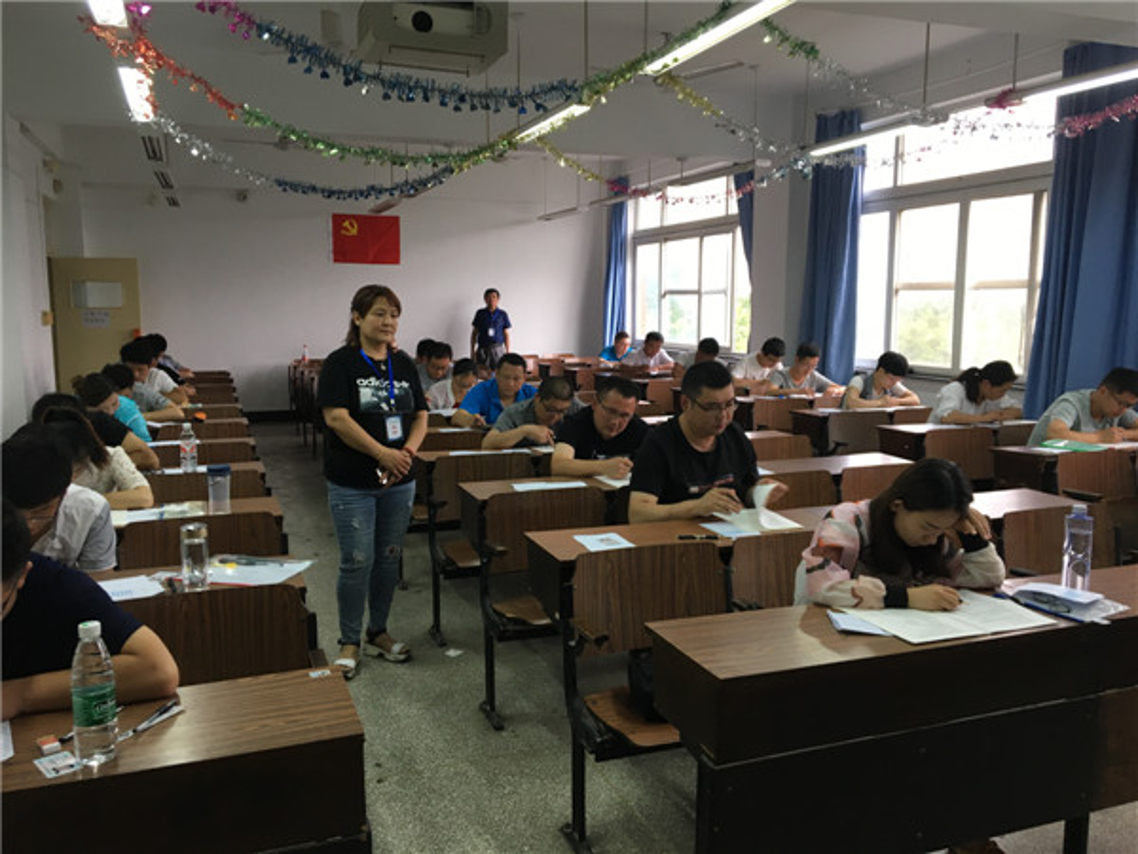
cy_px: 427
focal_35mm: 29
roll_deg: +0.0
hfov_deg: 61.7
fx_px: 953
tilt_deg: -7.6
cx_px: 569
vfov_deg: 48.2
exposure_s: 1/33
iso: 64
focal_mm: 4.15
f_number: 2.2
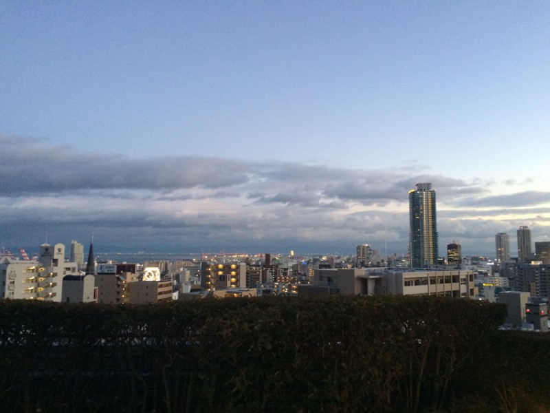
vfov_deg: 48.2
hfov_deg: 61.7
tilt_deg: +2.4
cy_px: 206
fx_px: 461
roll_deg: -0.5
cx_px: 275
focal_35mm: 29
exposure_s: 1/30
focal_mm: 4.15
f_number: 2.2
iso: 200
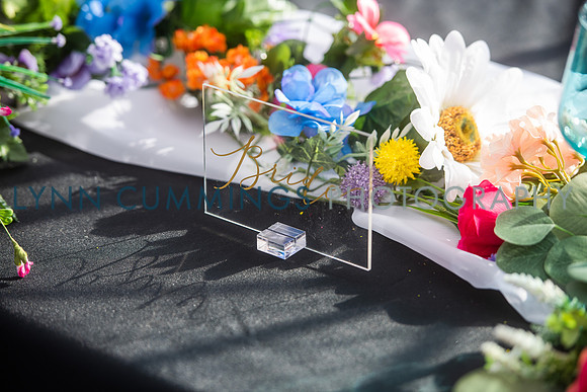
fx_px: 2365
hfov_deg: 14.2
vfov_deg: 9.5
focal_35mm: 145
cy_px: 196
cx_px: 294
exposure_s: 1/640
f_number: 3.5
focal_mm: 145
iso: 160
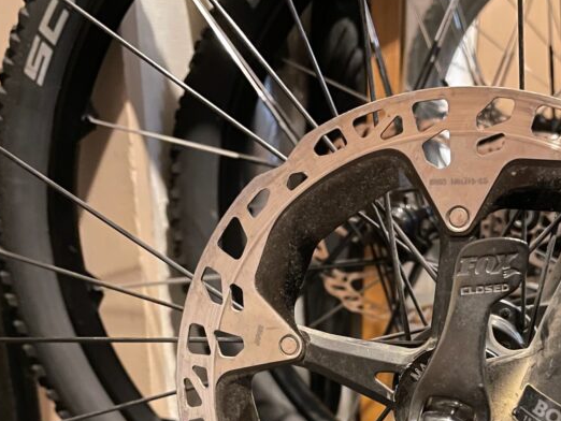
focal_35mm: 51
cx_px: 399
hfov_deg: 36.8
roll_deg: -1.4
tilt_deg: -22.6
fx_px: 827
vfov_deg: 27.3
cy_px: 401
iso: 500
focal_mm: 4.2
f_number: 1.6
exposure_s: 1/13
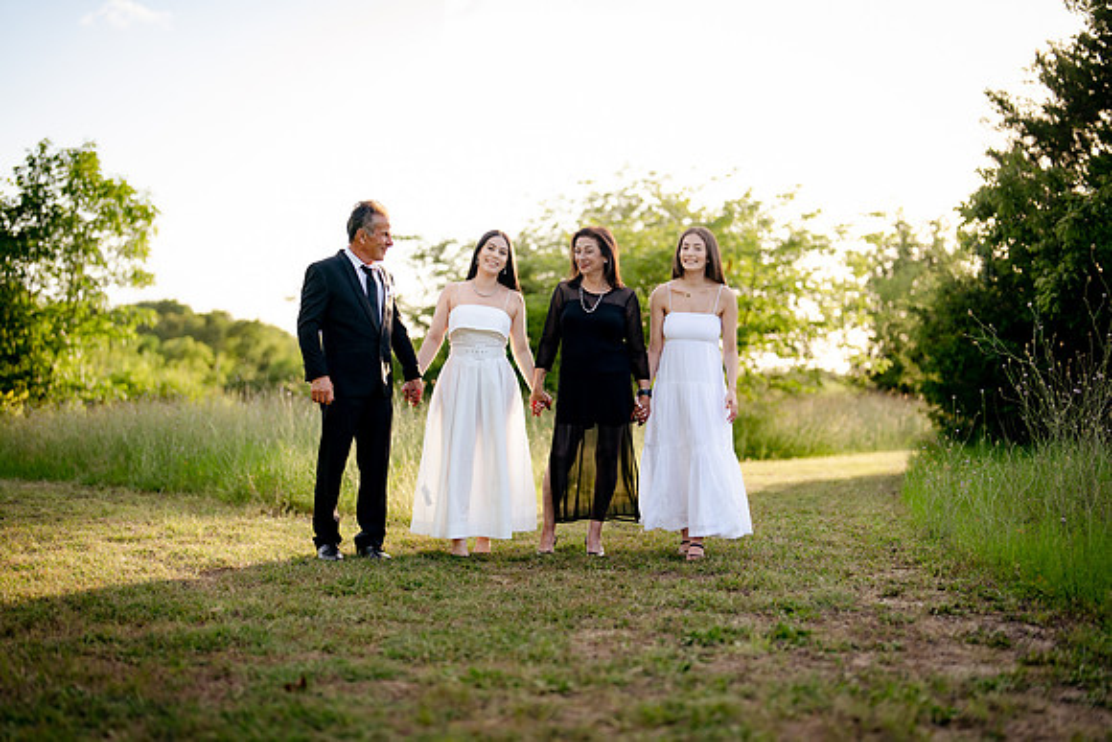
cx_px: 556
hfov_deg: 39.6
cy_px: 371
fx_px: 1545
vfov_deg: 27.0
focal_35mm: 50
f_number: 1.2
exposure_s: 1/1250
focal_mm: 50
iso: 100
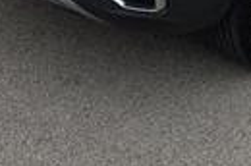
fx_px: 675
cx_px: 164
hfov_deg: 21.0
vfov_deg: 12.7
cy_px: -141
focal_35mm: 97
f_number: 1.85
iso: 33
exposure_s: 1/625
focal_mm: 6.81
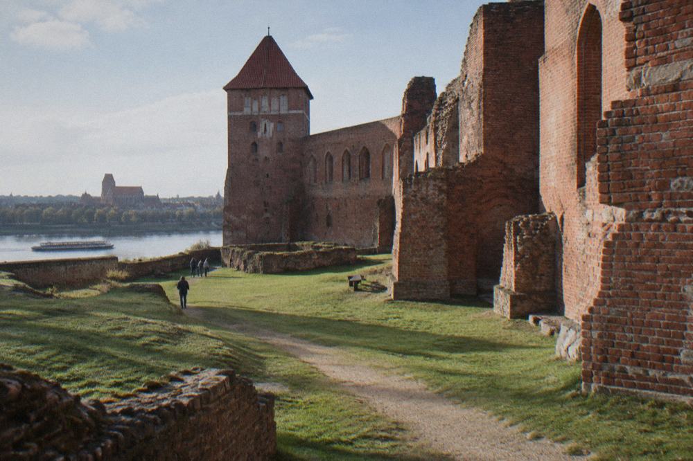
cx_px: 346
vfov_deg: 35.9
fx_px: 712
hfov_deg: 51.9
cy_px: 230
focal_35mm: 37
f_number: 7.1
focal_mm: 37
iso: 320
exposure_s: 1/400
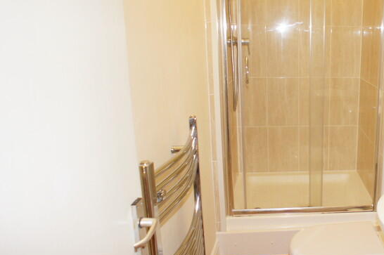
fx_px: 480
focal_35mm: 45
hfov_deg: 41.1
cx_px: 326
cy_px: 127
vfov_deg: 29.8
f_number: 2.8
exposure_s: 1/60
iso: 800
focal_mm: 16
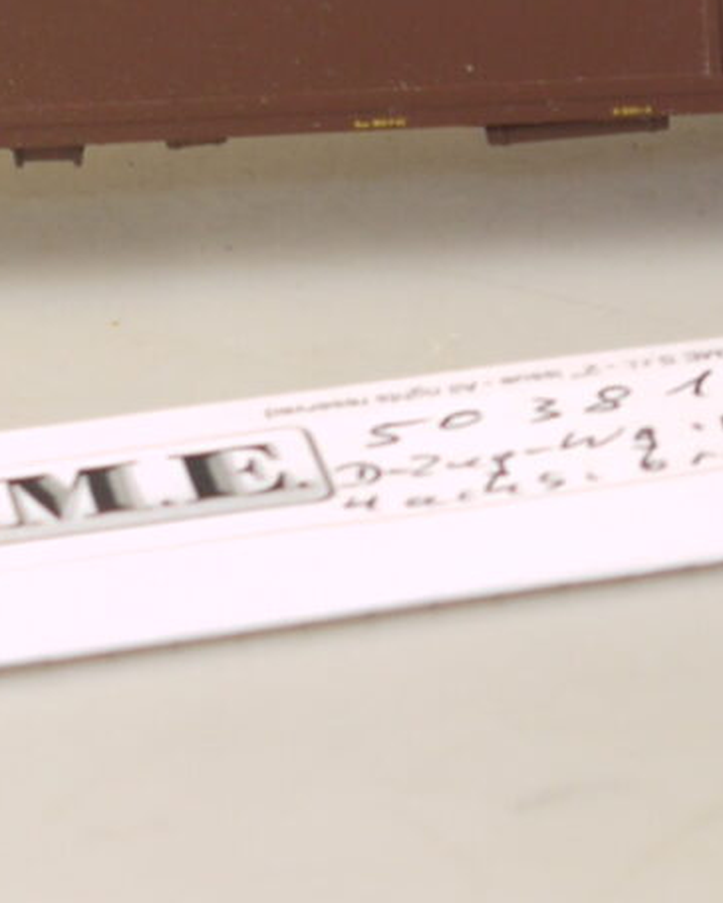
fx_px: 5991
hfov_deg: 6.9
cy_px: -159
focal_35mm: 224
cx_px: 10
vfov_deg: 8.5
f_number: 4.1
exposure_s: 1/80
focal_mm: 18
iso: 100
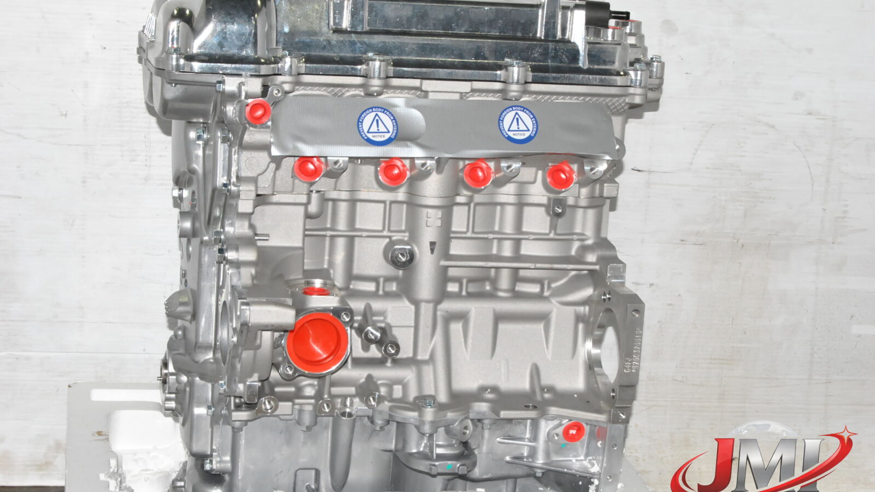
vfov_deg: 14.7
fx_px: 1903
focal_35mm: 82
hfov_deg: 25.9
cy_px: 240
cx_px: 438
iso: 800
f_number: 14
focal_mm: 52
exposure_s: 1/200
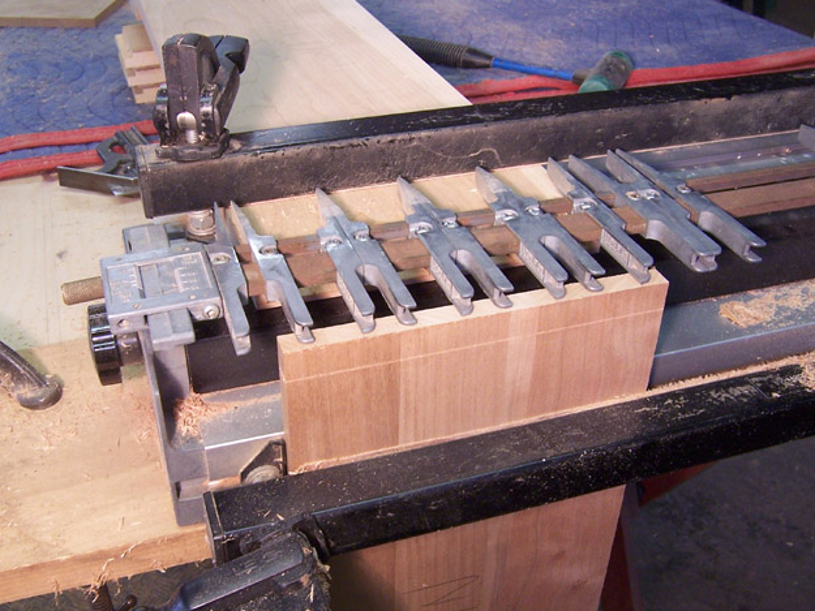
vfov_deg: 37.7
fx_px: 895
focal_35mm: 38
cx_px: 347
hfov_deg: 48.8
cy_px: 339
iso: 140
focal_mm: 5.5
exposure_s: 1/20
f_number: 3.4
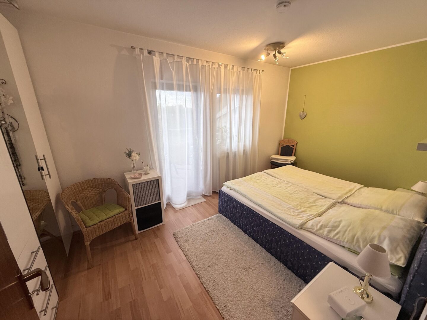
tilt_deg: -14.9
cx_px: 214
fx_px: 173
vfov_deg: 85.7
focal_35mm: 14
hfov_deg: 102.1
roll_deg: +0.1
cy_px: 160
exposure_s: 1/100
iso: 125
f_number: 2.2
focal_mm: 2.22
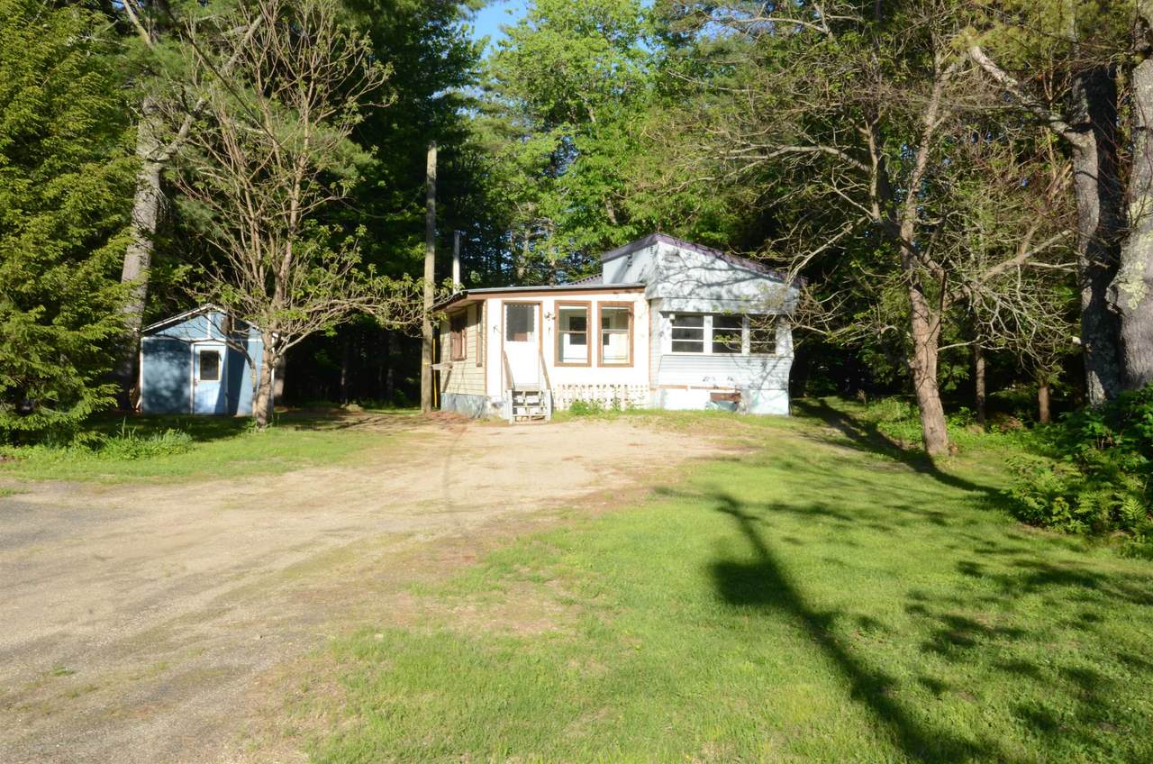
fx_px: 1055
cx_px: 576
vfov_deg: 39.8
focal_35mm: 33
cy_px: 382
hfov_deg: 57.3
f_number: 22
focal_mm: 22
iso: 400
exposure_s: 1/60
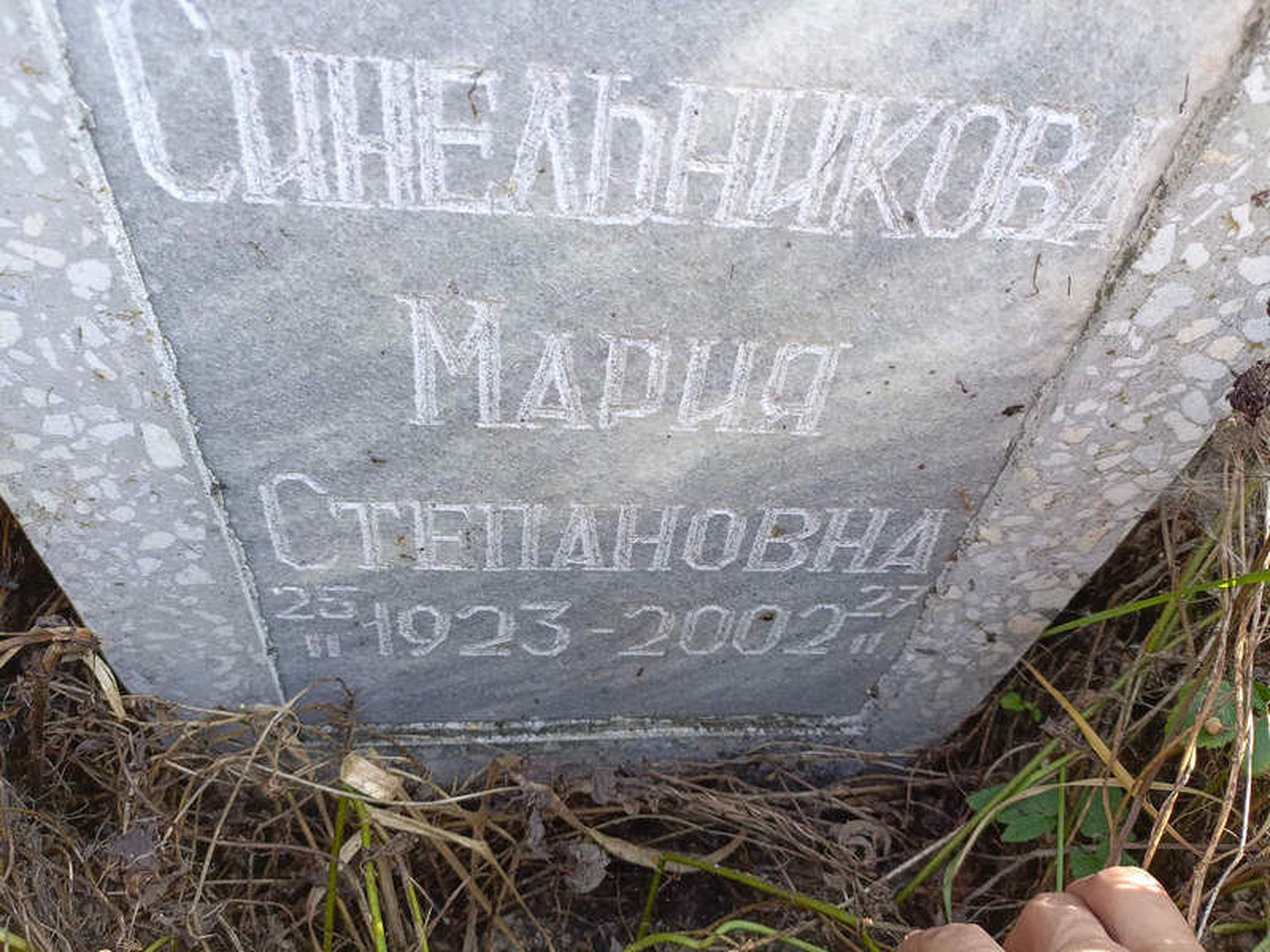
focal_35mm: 25
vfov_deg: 54.9
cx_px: 635
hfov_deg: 69.4
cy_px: 476
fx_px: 917
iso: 180
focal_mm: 4.76
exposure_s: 1/100
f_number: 1.69
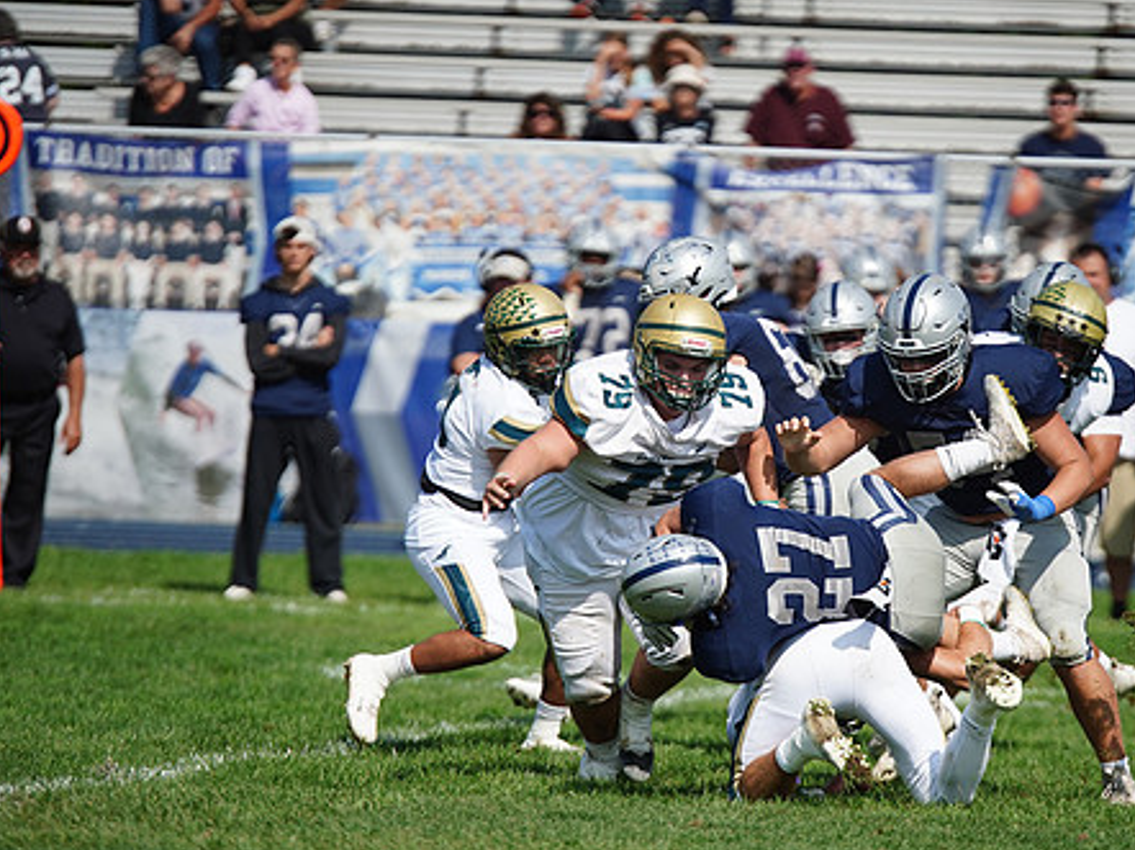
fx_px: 12420
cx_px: 693
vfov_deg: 3.9
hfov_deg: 5.2
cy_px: 435
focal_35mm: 379
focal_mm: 300
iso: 500
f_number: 2.8
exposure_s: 1/8000
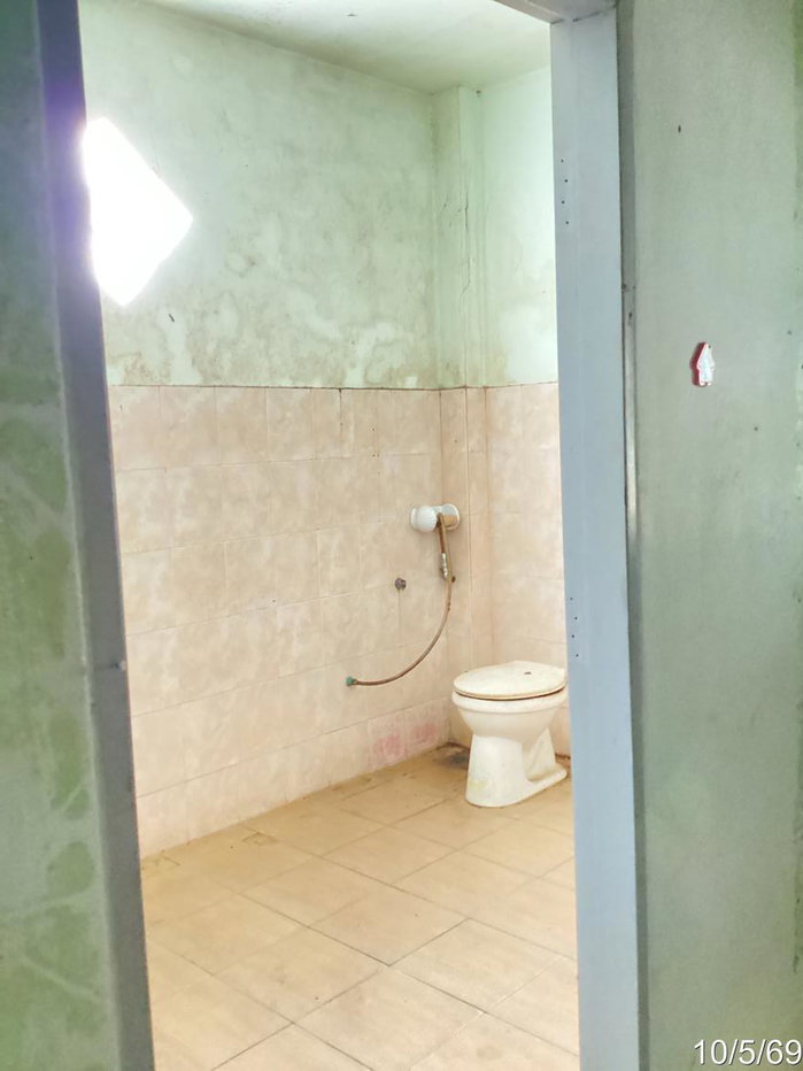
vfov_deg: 58.4
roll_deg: +3.4
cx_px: 402
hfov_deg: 45.4
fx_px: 959
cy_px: 536
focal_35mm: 31
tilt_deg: -5.0
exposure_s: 1/25
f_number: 2.4
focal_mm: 3.3
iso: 640
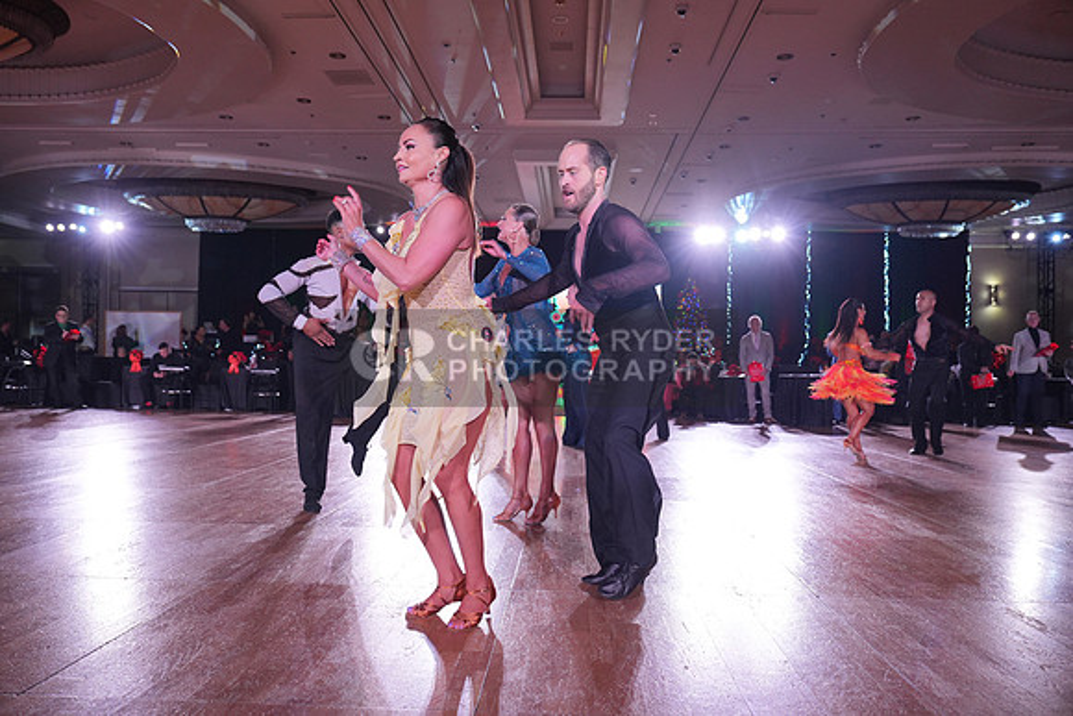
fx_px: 865
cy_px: 358
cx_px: 536
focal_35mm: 29
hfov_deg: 63.6
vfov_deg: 45.0
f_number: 4
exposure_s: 1/500
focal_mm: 29
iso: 1600
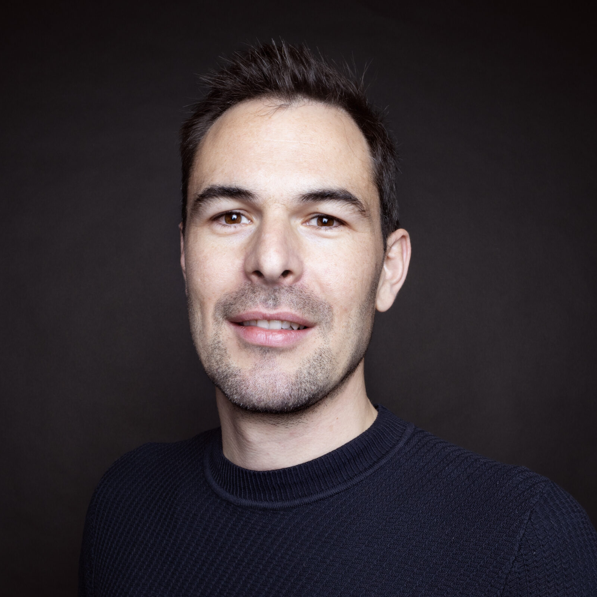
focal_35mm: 41
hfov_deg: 40.9
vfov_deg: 40.8
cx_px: 292
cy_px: 354
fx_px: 800
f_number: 13
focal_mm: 20
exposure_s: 1/100
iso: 200
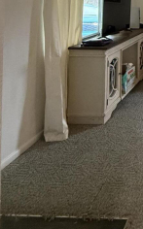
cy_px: -2
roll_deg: -0.9
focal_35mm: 42
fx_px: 263
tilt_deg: +0.0
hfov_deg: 23.8
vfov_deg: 40.9
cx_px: 217
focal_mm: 2.22
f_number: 2.2
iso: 320
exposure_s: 1/60
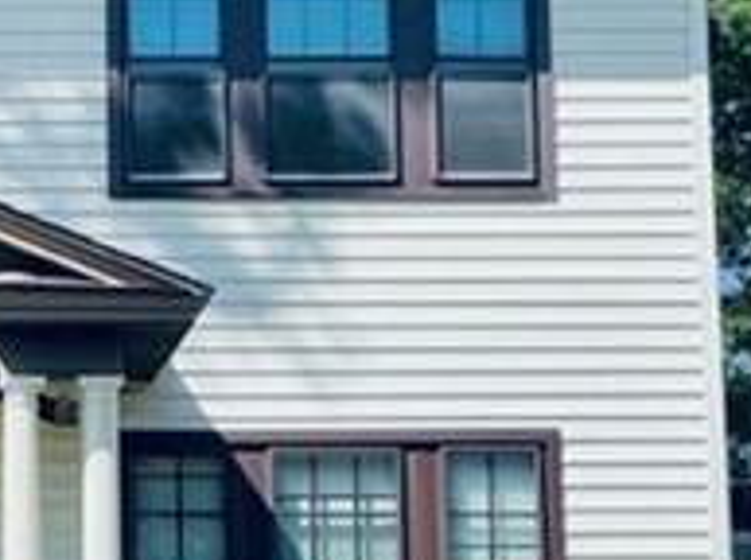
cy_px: 311
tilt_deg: +8.7
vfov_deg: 9.1
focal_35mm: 162
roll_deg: +0.2
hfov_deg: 12.0
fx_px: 3508
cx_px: -117
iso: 25
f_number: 2
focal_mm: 6
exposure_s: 1/888
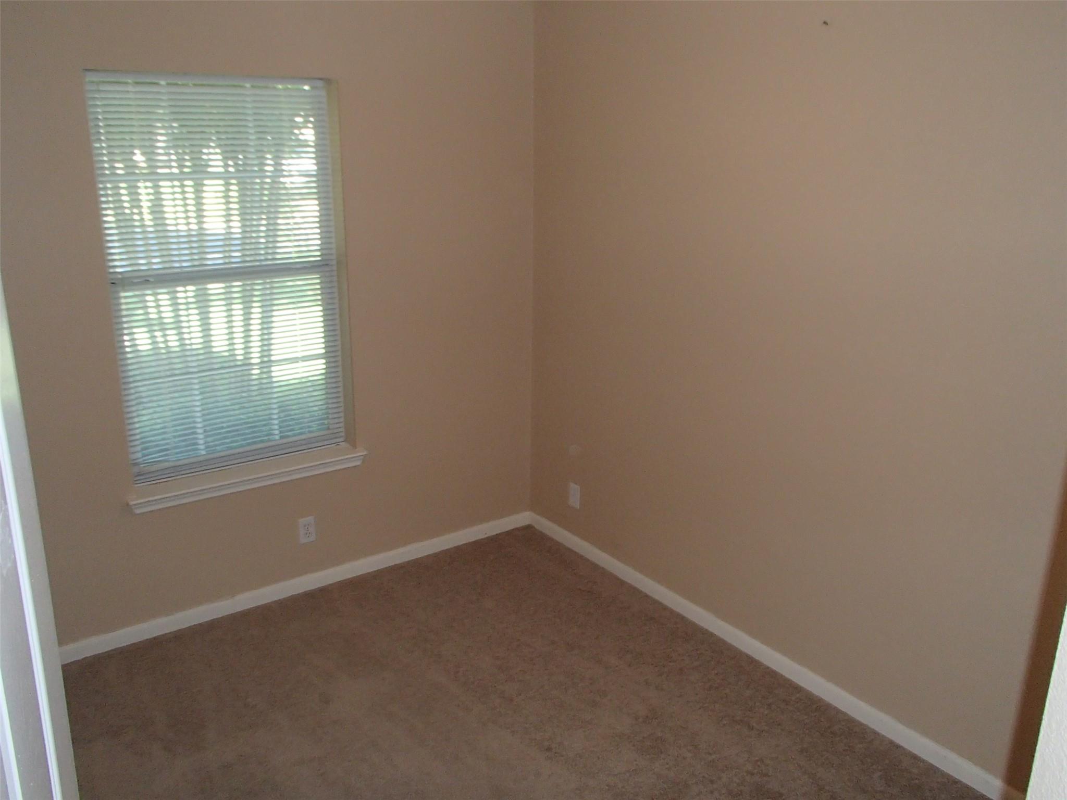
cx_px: 534
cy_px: 400
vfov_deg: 49.7
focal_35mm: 28
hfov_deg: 63.4
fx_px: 863
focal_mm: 5
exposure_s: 1/30
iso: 400
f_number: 3.9
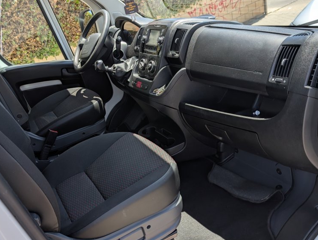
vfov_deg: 42.8
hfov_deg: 55.0
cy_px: 147
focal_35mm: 33
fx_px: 304
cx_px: 131
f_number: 1.68
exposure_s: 1/318
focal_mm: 6.9
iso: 17
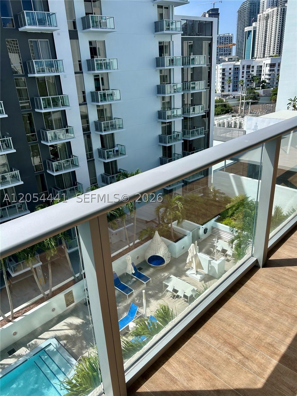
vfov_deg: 67.3
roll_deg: +2.5
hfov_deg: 53.1
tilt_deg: -24.1
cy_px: 198
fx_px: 297
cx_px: 148
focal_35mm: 26
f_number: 1.5
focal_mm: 5.7
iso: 50
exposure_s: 1/3831
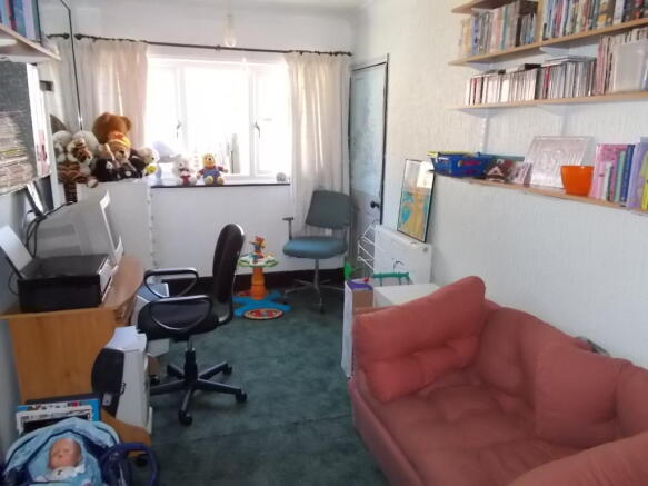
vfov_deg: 53.0
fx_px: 487
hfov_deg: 67.3
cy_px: 243
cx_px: 324
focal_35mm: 26
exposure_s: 1/60
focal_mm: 4.6
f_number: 3.2
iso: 640
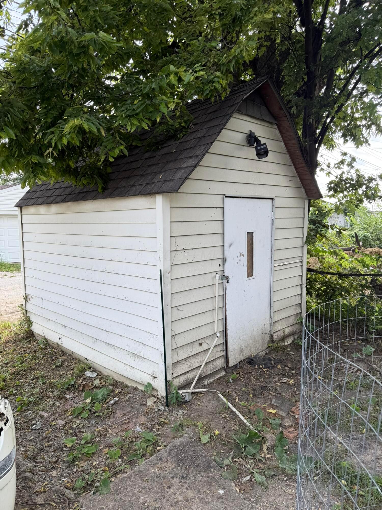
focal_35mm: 24
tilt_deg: -5.1
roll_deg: +0.9
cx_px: 191
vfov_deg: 71.6
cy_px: 255
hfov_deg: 56.8
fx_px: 353
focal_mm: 6.76
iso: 80
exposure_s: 1/728
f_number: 1.78
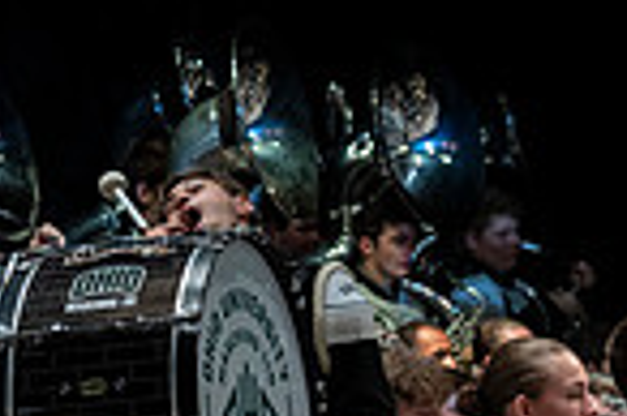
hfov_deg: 7.2
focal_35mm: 278
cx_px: 1207
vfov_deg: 4.9
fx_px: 4836
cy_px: 482
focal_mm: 70
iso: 800
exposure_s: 1/500
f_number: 2.8
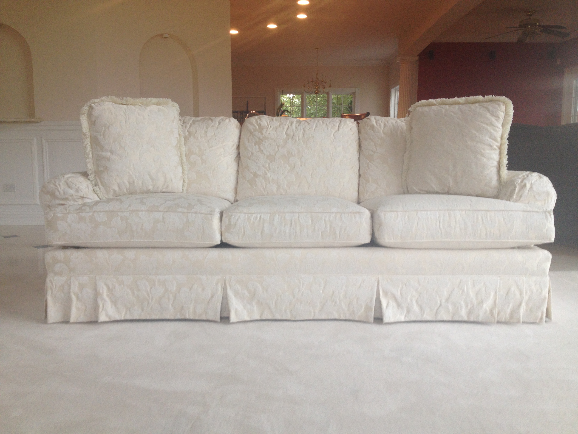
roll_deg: -0.5
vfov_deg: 40.7
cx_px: 289
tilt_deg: -7.8
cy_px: 217
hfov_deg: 52.6
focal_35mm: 35
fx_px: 584
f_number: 2.4
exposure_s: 1/20
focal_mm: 4.28
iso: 80
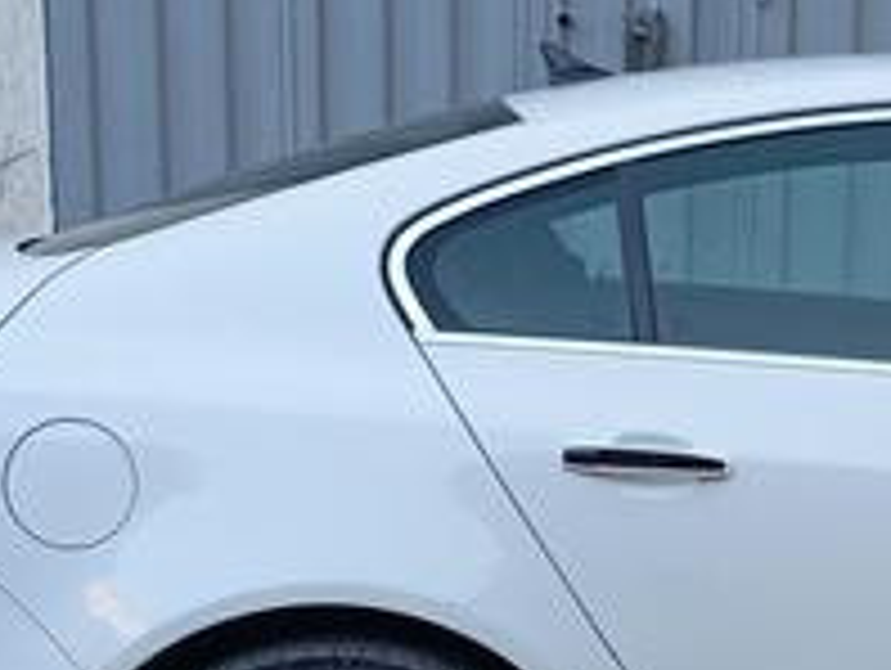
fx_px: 2371
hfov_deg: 20.2
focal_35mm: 92
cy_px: 798
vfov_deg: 15.5
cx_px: 1008
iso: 116
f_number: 1.8
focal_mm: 4.27
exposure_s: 1/50
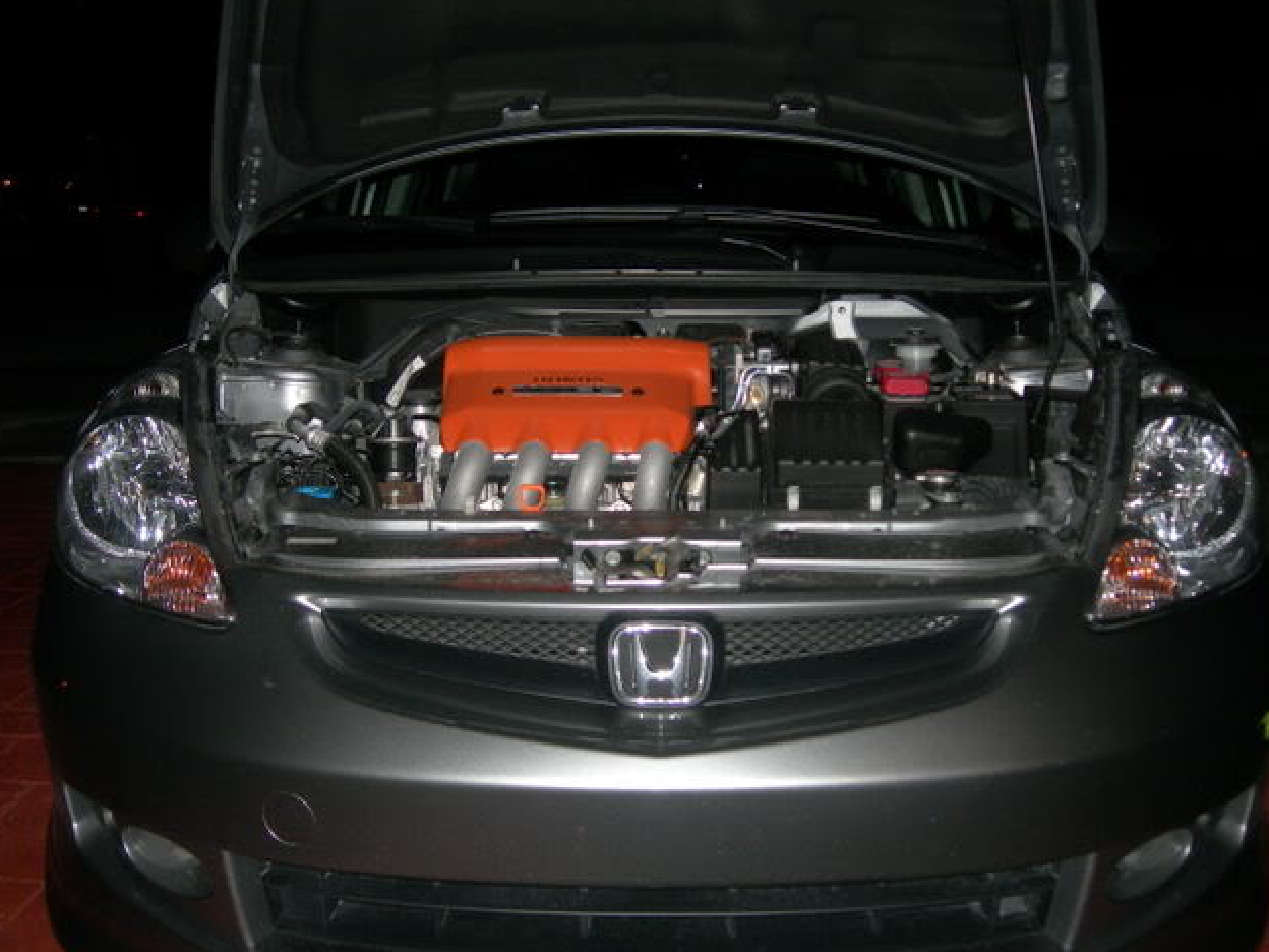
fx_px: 1430
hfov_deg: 47.9
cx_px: 637
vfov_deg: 36.8
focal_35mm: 39
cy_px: 482
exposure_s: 1/60.1
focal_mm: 7.8
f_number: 2.8
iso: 93
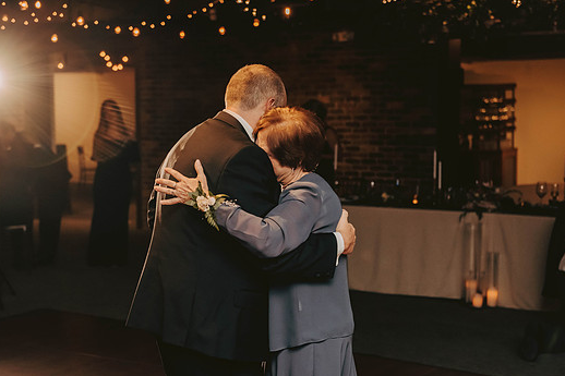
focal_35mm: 65
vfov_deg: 20.9
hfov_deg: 31.0
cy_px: 210
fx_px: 1020
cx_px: 269
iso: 2000
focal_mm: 58
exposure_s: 1/200
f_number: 3.2
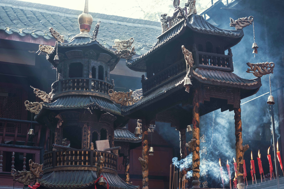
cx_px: 142
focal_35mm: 70
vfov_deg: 19.4
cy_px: 94
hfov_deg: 28.9
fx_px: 552
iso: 320
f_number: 7.1
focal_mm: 70
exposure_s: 1/30
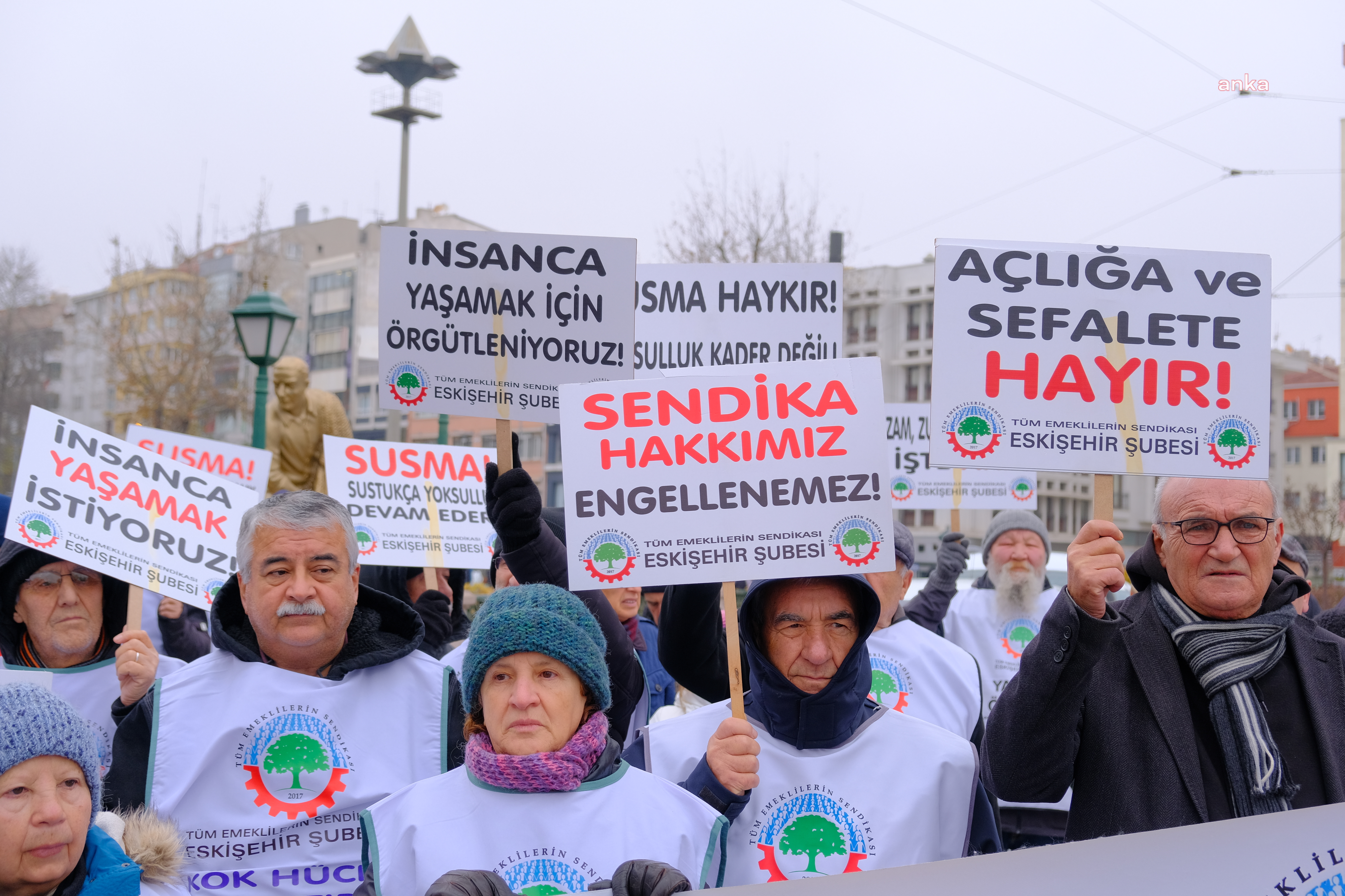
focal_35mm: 45
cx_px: 672
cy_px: 448
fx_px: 1681
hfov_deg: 43.6
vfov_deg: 29.9
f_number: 4
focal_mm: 30.2
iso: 320
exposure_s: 1/250
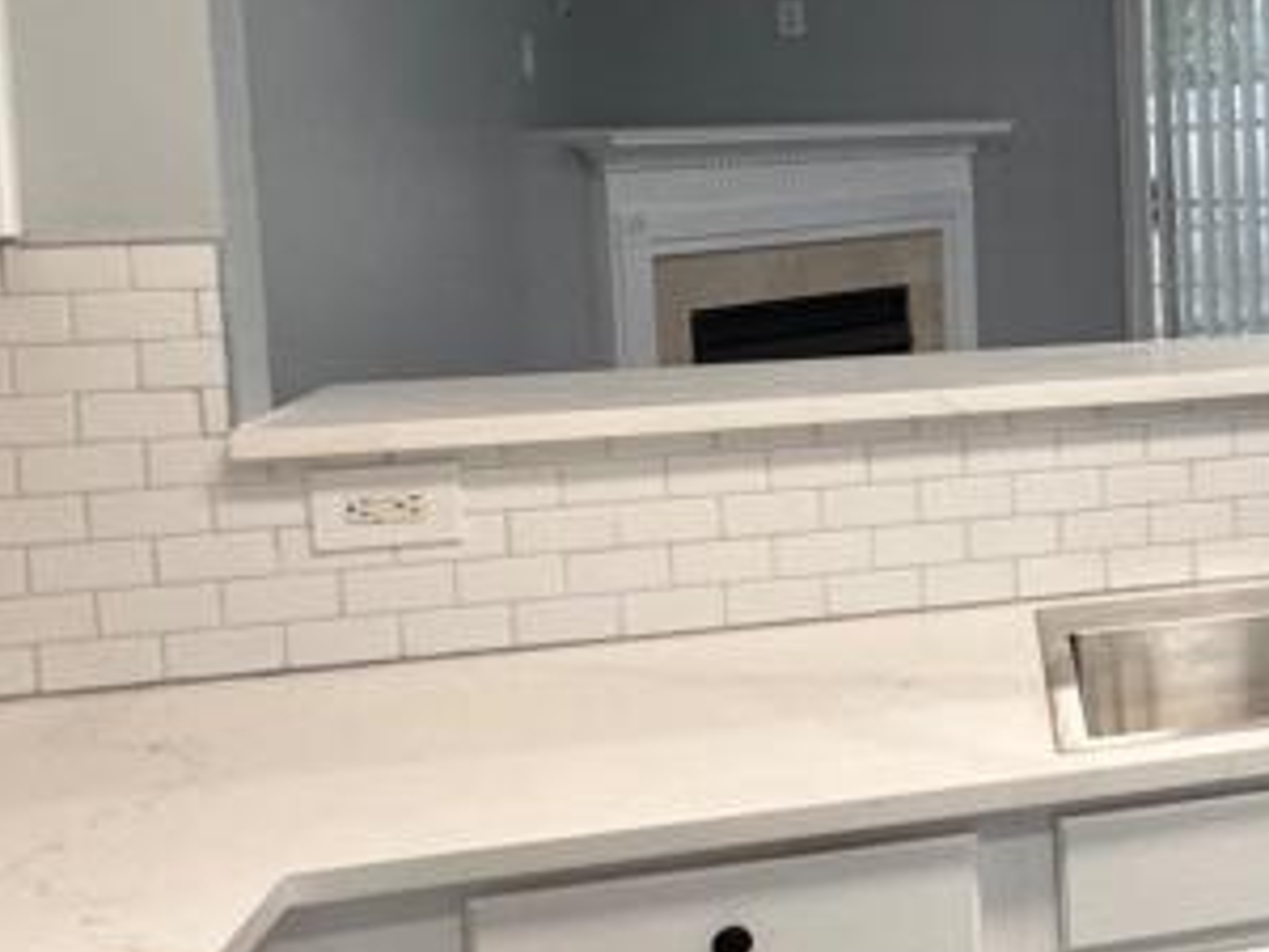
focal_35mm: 56
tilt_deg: -5.7
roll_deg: -0.4
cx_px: 1891
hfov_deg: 25.8
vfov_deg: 25.8
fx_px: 2053
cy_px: 262
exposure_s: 1/120
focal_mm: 2.22
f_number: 2.2
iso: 160
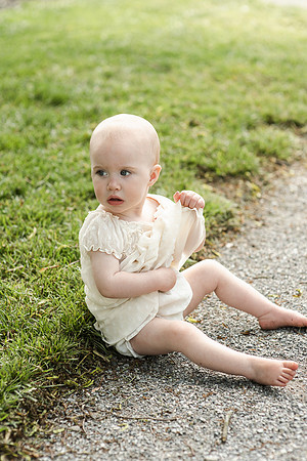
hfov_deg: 16.1
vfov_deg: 23.9
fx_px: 1087
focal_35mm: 85
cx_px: 154
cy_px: 230
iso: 800
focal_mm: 85
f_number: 3.5
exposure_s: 1/2500
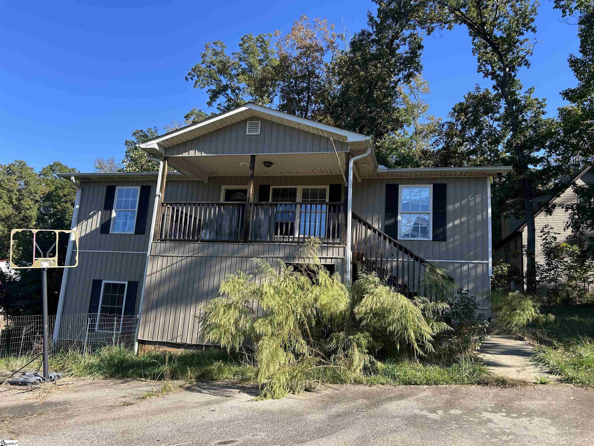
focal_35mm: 26
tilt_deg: +11.5
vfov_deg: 53.1
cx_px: 297
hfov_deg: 67.3
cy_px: 223
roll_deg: -3.7
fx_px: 446
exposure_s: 1/1377
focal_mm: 5.7
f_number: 1.5
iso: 50
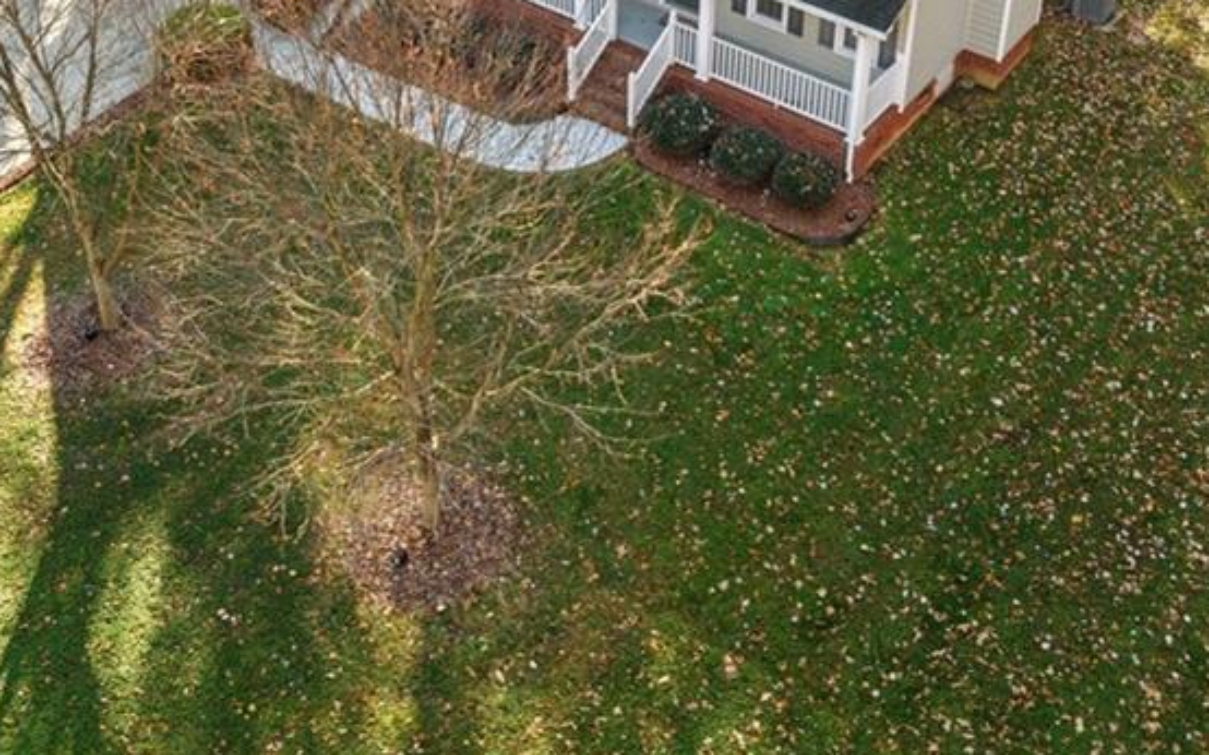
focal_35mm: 47
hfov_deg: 42.6
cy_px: -72
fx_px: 1548
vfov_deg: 25.4
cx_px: 554
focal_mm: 12.29
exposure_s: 1/200
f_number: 2.8
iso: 140
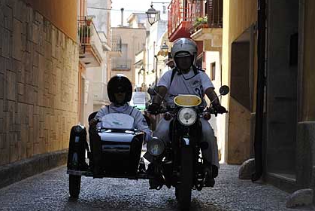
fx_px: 837
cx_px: 144
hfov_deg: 21.3
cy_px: 95
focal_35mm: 96
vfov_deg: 14.3
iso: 400
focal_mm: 55
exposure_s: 1/500
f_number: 5.6
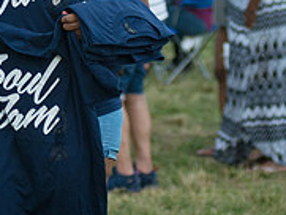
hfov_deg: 6.0
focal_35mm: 330
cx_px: 44
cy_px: -20
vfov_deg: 4.5
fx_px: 2728
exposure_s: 1/250
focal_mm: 86
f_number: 3.5
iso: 1250
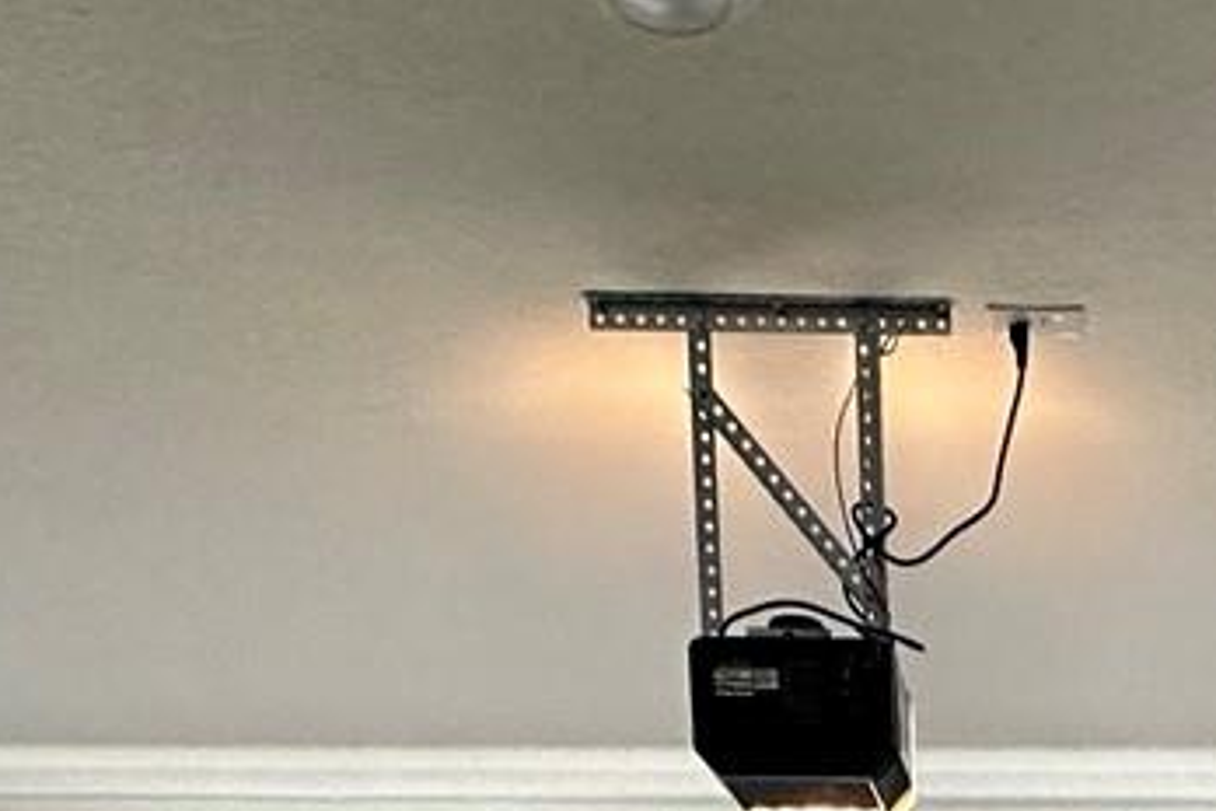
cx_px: 1213
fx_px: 2263
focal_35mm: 67
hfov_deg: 28.3
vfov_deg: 14.2
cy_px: 1926
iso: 250
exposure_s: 1/120
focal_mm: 2.22
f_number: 2.2
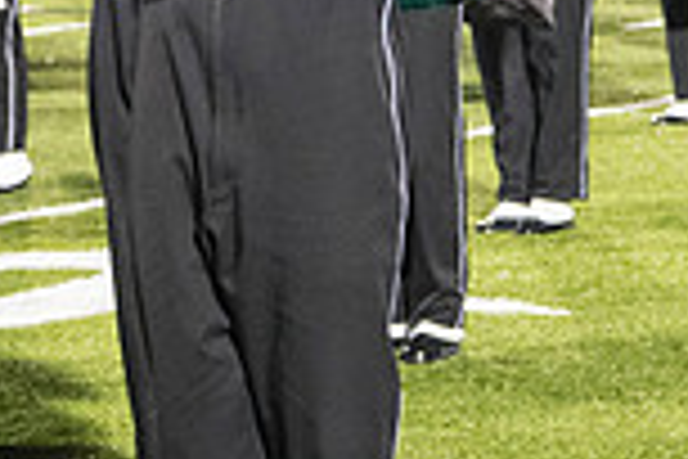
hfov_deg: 7.8
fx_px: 5064
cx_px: 238
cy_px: -245
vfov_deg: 5.1
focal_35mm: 265
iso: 5000
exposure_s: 1/125
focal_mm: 70
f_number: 5.6
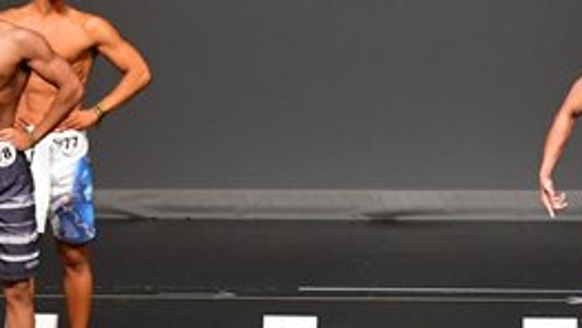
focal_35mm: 454
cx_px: 481
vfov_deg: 2.7
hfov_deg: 4.8
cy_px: 230
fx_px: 7007
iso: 2500
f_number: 5.6
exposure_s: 1/400
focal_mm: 98
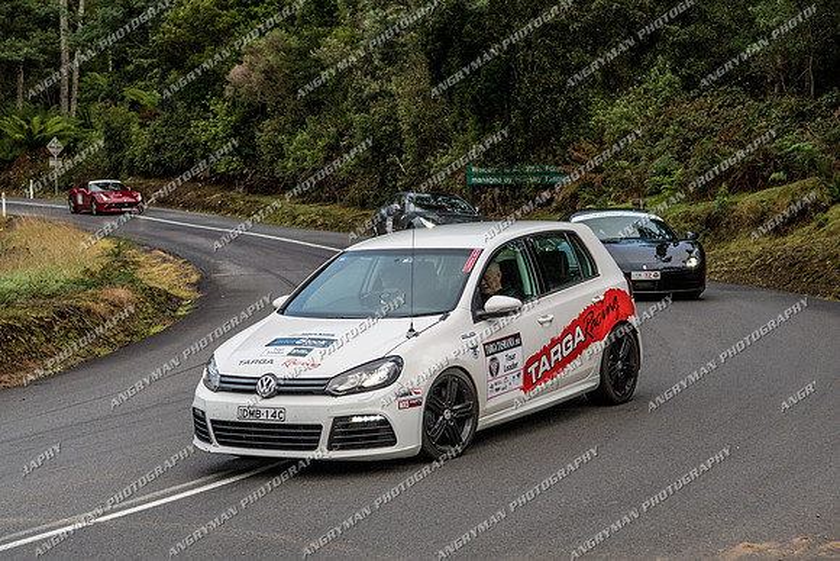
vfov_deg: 18.1
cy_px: 313
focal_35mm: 75
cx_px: 420
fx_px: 1757
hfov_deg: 26.9
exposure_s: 1/3200
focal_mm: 45
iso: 800
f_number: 4
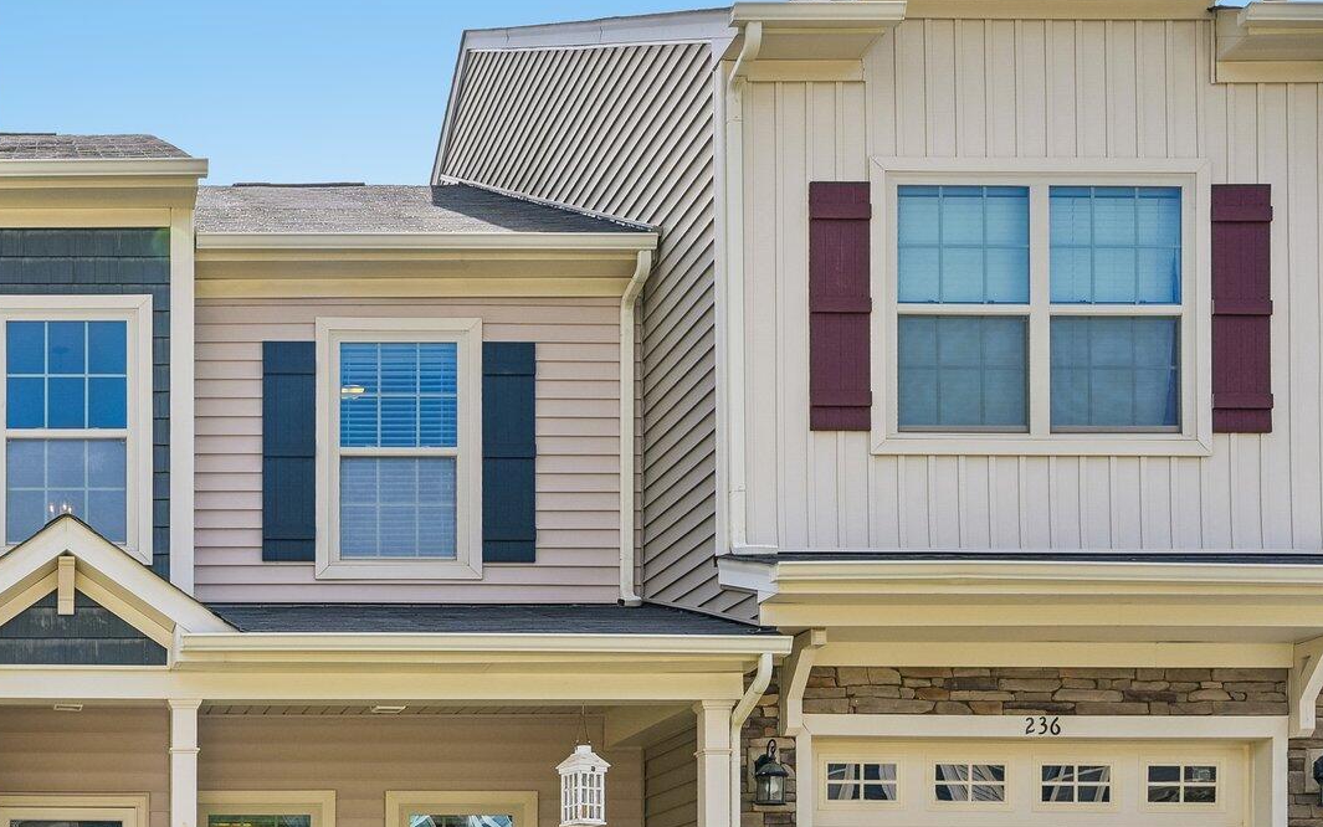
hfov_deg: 37.5
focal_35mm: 49
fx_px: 1767
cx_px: 63
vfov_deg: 26.3
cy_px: 495
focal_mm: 25
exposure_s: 1/250
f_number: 8
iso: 100
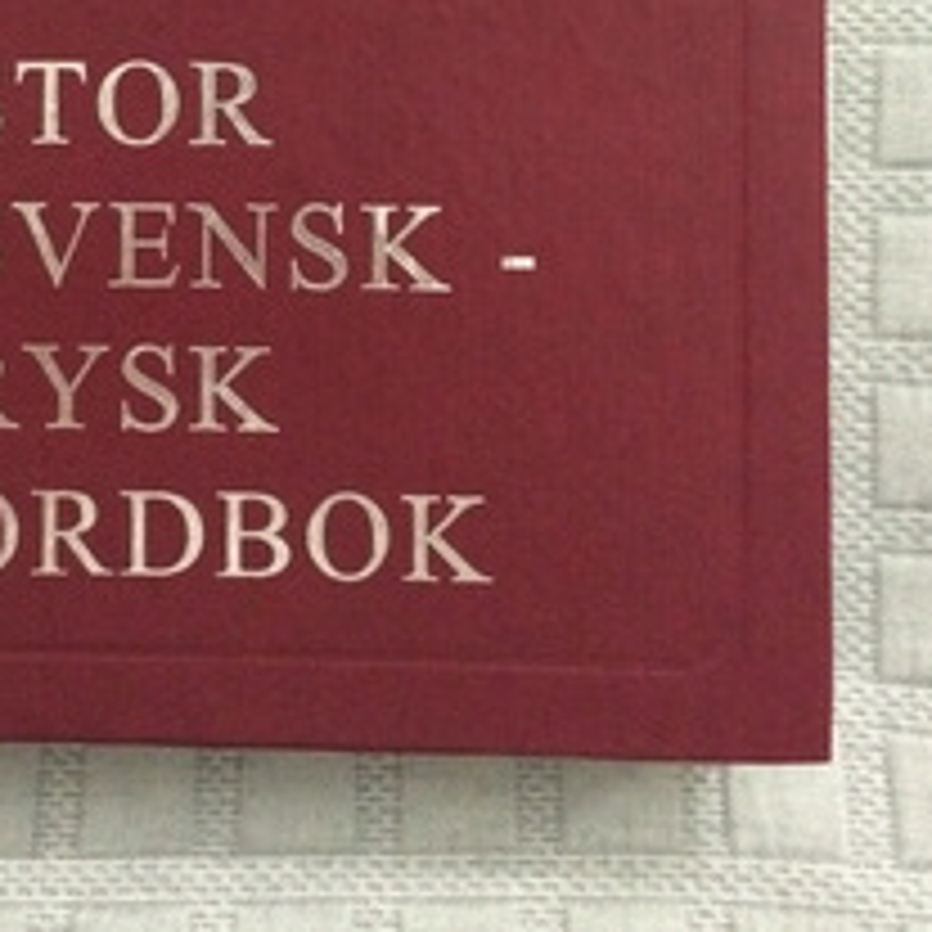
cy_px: 0
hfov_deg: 27.4
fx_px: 1889
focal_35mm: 62
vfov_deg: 26.3
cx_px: 259
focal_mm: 4.15
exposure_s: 1/15
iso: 640
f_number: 2.2
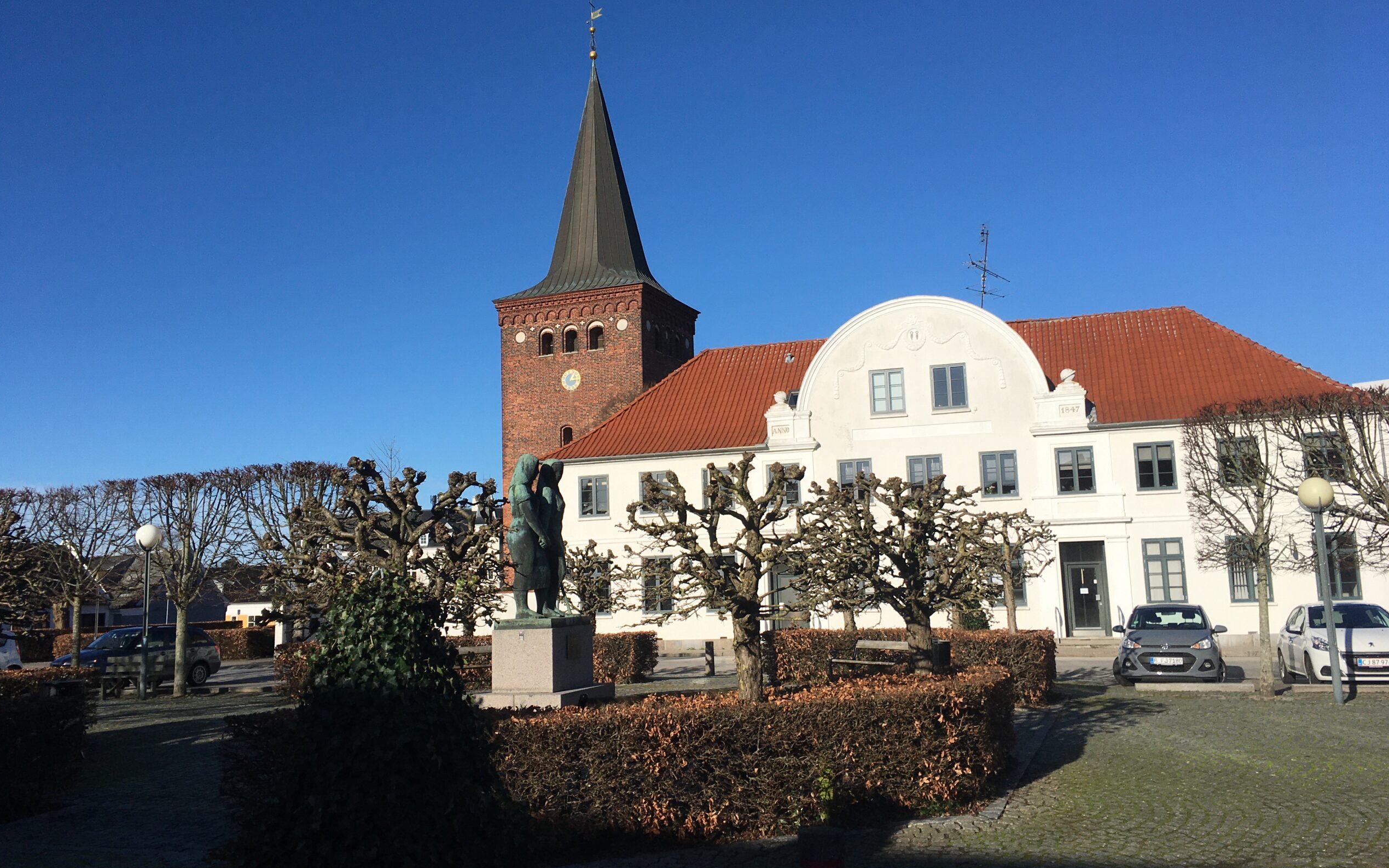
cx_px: 696
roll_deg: +1.9
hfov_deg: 61.2
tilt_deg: +10.2
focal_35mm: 31
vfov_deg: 40.6
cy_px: 411
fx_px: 1174
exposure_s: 1/3077
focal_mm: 4.15
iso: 25
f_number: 2.2
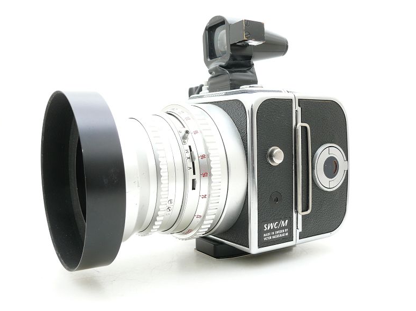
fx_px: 432
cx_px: 211
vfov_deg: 39.6
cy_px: 158
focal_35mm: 36
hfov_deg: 51.4
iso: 100
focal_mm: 7.4
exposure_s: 1/30
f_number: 4
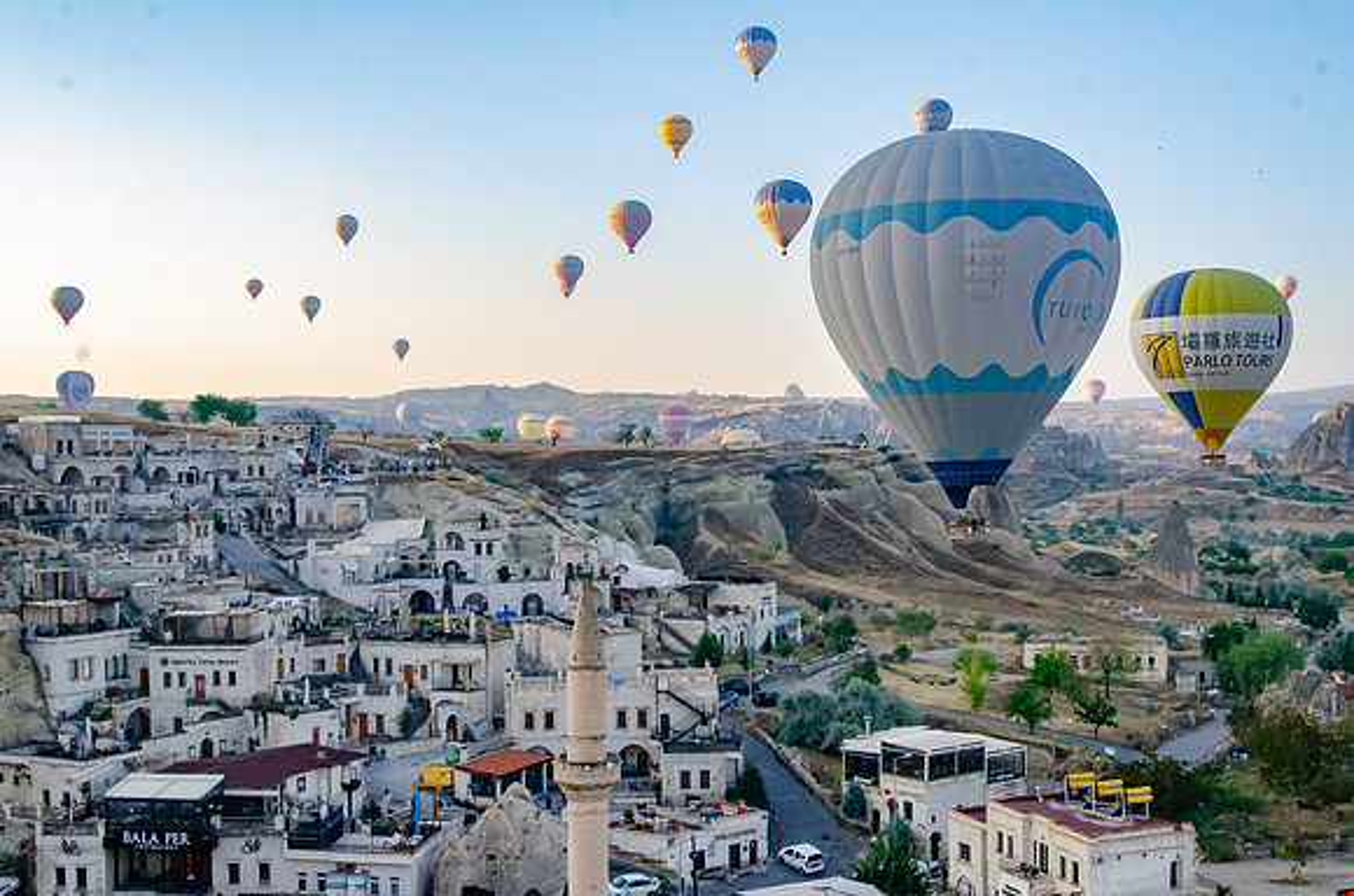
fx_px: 1576
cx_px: 677
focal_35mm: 42
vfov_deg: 31.7
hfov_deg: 46.5
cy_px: 448
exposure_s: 1/400
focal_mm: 28
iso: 2500
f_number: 10
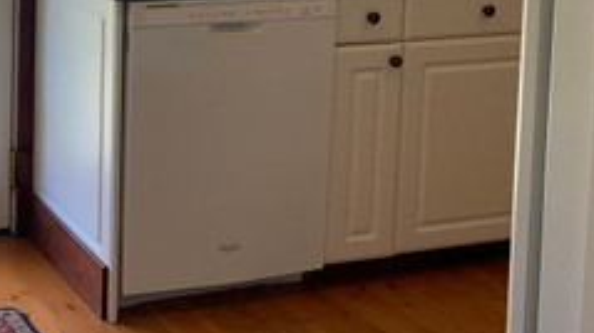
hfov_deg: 26.3
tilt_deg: -5.1
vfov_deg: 15.0
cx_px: -12
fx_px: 1196
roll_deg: -1.2
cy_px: -127
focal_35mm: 76
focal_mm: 4.25
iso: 50
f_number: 1.8
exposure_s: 1/121
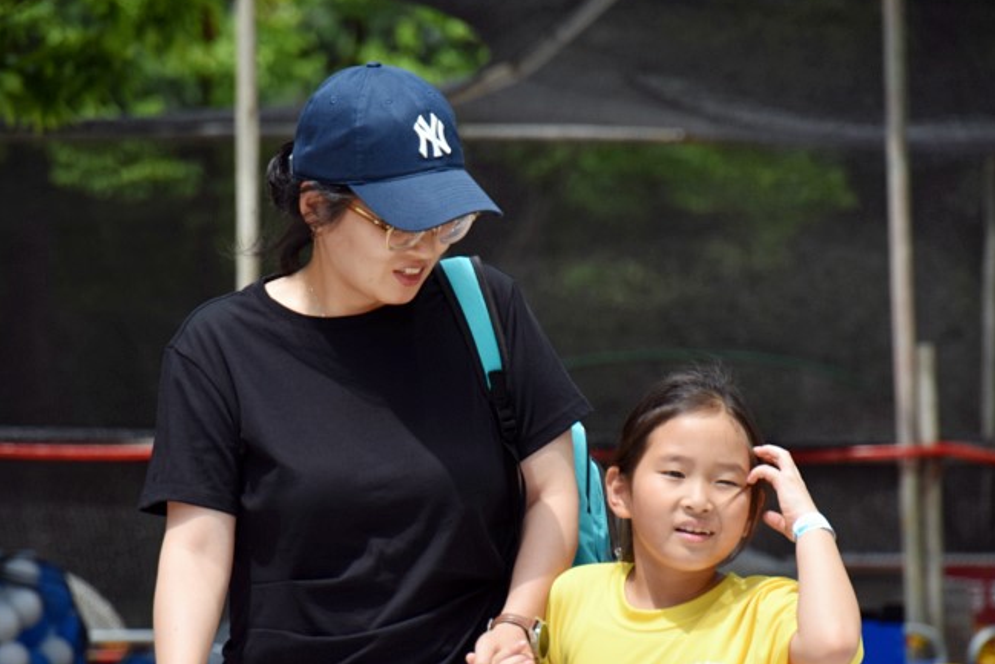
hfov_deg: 5.0
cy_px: 414
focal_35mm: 416
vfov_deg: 3.3
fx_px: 11500
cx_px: 443
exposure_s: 1/500
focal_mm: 200
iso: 250
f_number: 6.3
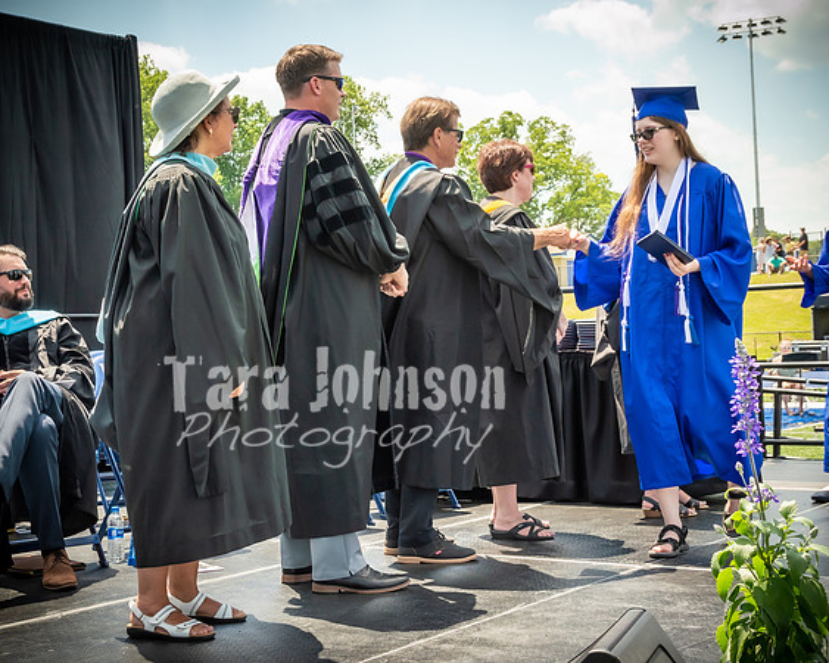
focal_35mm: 60
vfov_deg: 25.4
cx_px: 362
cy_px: 285
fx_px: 1467
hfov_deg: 31.5
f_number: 7.1
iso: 200
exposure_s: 1/320
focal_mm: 26
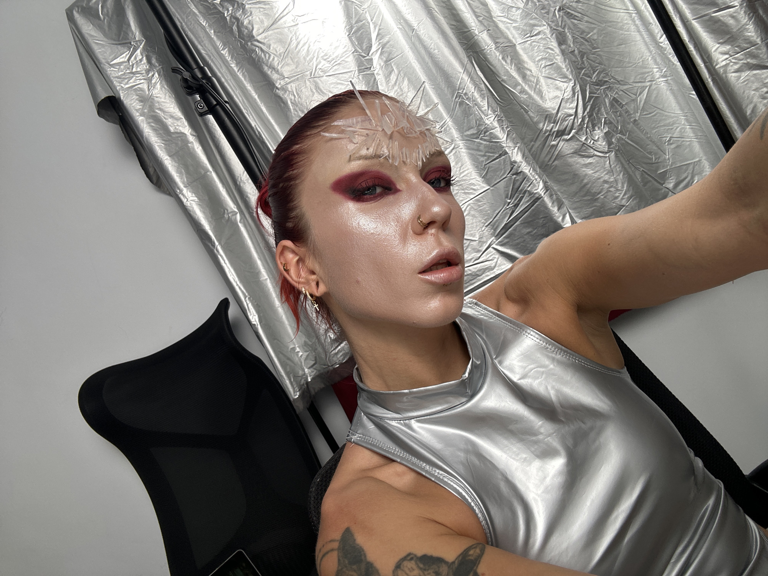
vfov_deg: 58.9
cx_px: 384
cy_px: 288
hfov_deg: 73.9
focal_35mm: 23
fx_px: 510
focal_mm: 2.69
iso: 20
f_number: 1.9
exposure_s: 1/121
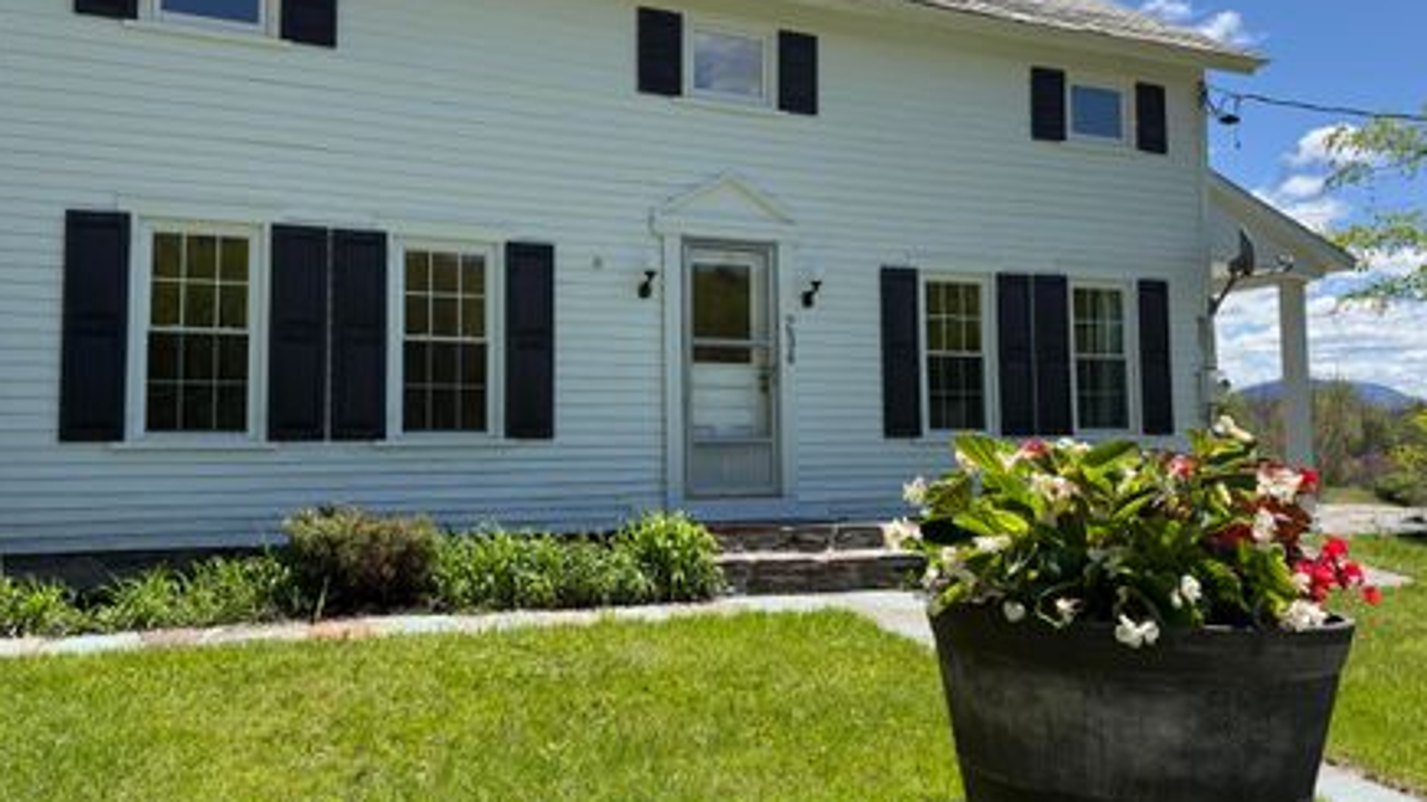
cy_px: 362
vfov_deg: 38.9
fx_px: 1135
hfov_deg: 64.3
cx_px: 700
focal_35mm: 30
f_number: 1.78
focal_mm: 6.76
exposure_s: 1/3759
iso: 80
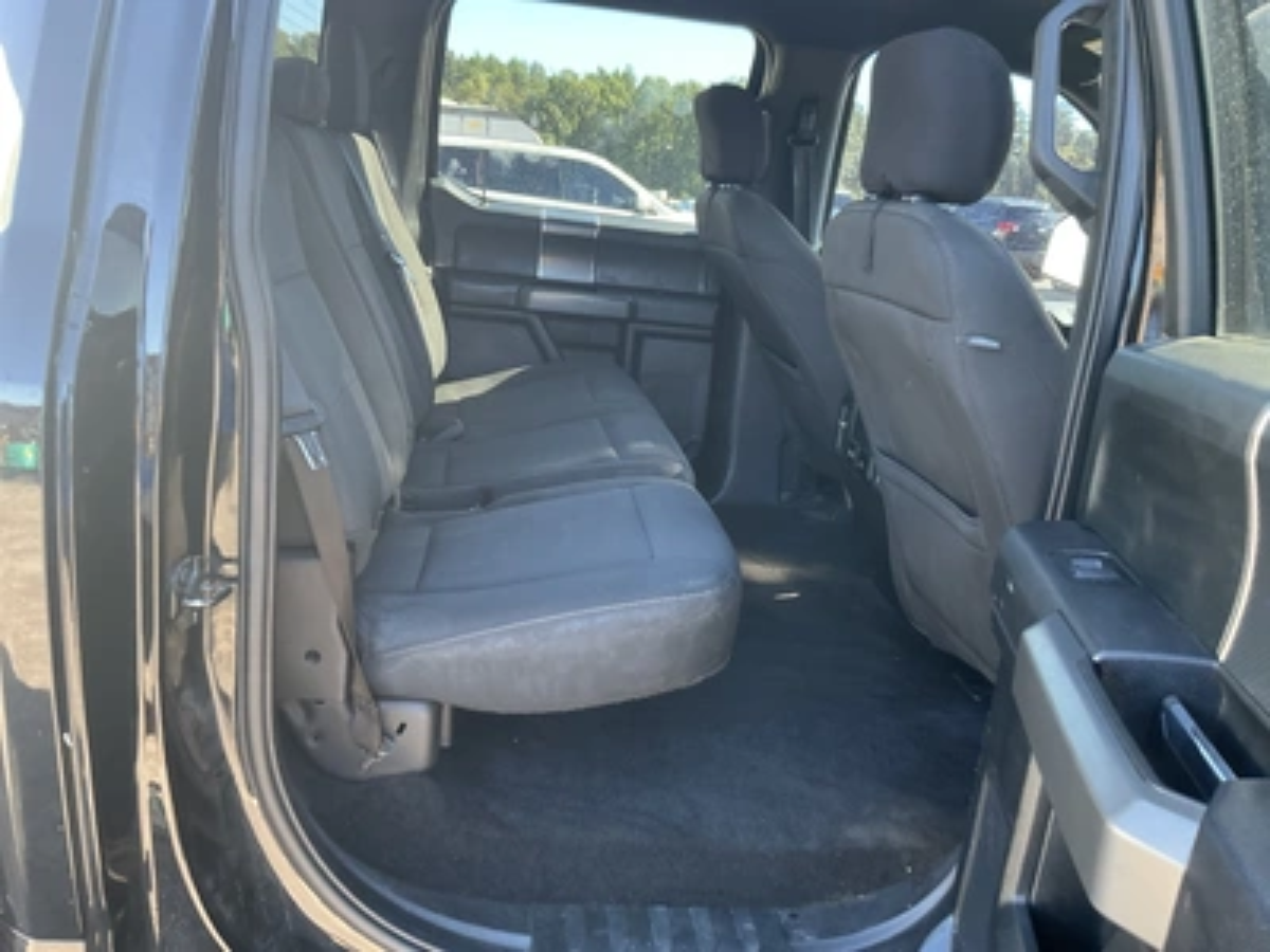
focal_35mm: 28
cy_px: 476
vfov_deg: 49.7
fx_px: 1027
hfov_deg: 63.4
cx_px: 635
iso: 64
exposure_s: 1/72
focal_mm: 3
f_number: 1.8
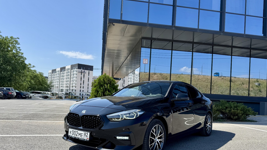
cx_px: 133
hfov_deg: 69.9
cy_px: 92
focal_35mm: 27
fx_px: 191
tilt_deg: +1.2
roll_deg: -2.9
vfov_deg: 42.7
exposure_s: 1/3096
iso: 80
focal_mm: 6.76
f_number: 1.78
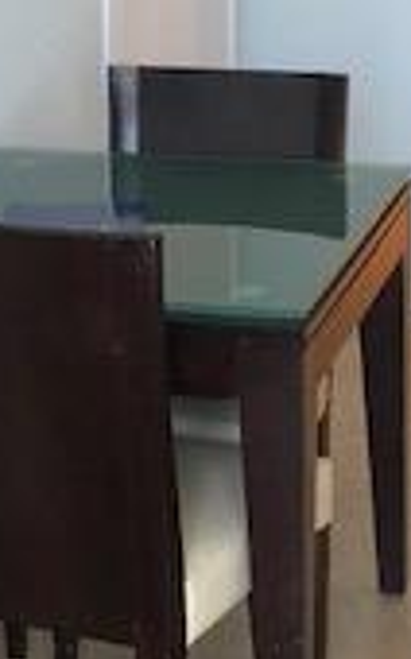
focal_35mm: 112
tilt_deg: -14.6
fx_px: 2011
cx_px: 159
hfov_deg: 11.7
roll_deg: +1.2
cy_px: 302
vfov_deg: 18.6
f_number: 1.8
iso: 40
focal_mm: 3.99
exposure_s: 1/17
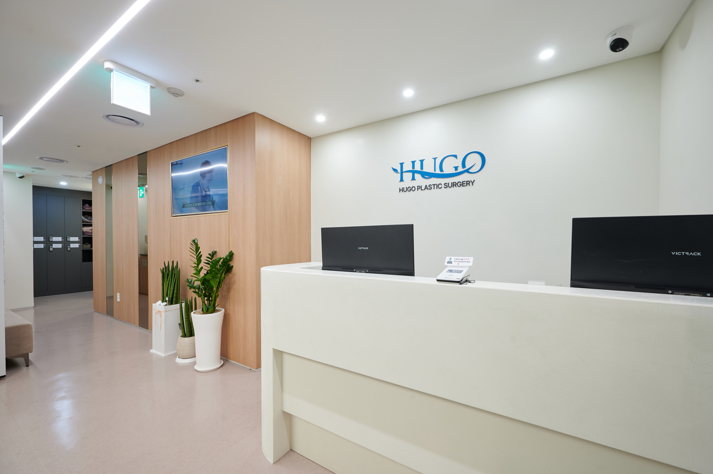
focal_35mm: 14
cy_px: 237
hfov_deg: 104.3
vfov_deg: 81.1
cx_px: 356
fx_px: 277
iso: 100
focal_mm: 14
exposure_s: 1/2.5
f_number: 8
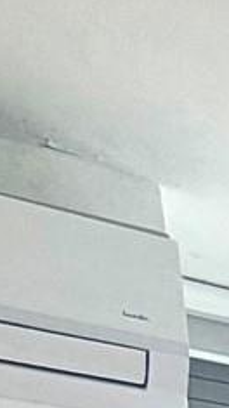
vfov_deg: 15.1
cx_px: 1077
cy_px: 898
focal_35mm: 104
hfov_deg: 6.7
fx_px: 1124
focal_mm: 2.22
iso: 64
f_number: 2.2
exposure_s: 1/166
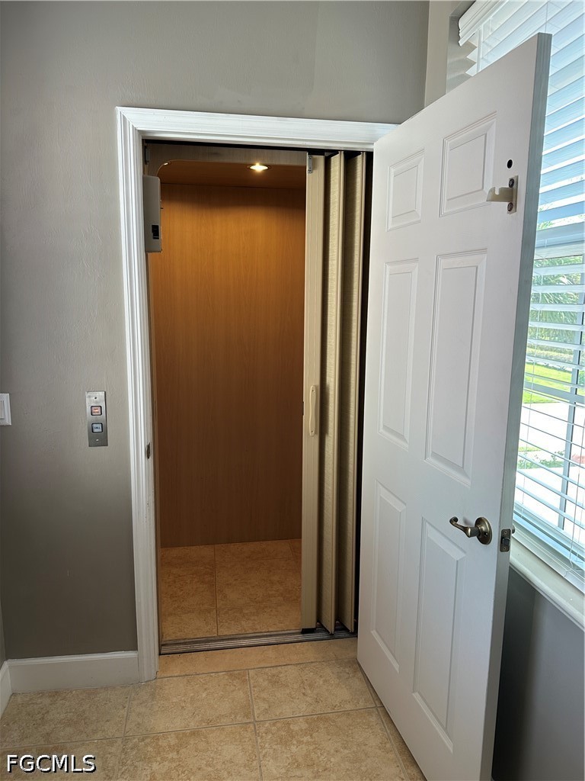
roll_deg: -0.2
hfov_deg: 56.8
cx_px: 292
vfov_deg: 71.6
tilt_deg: -9.9
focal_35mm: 24
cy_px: 390
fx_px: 541
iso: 100
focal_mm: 6.86
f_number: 1.78
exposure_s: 1/120
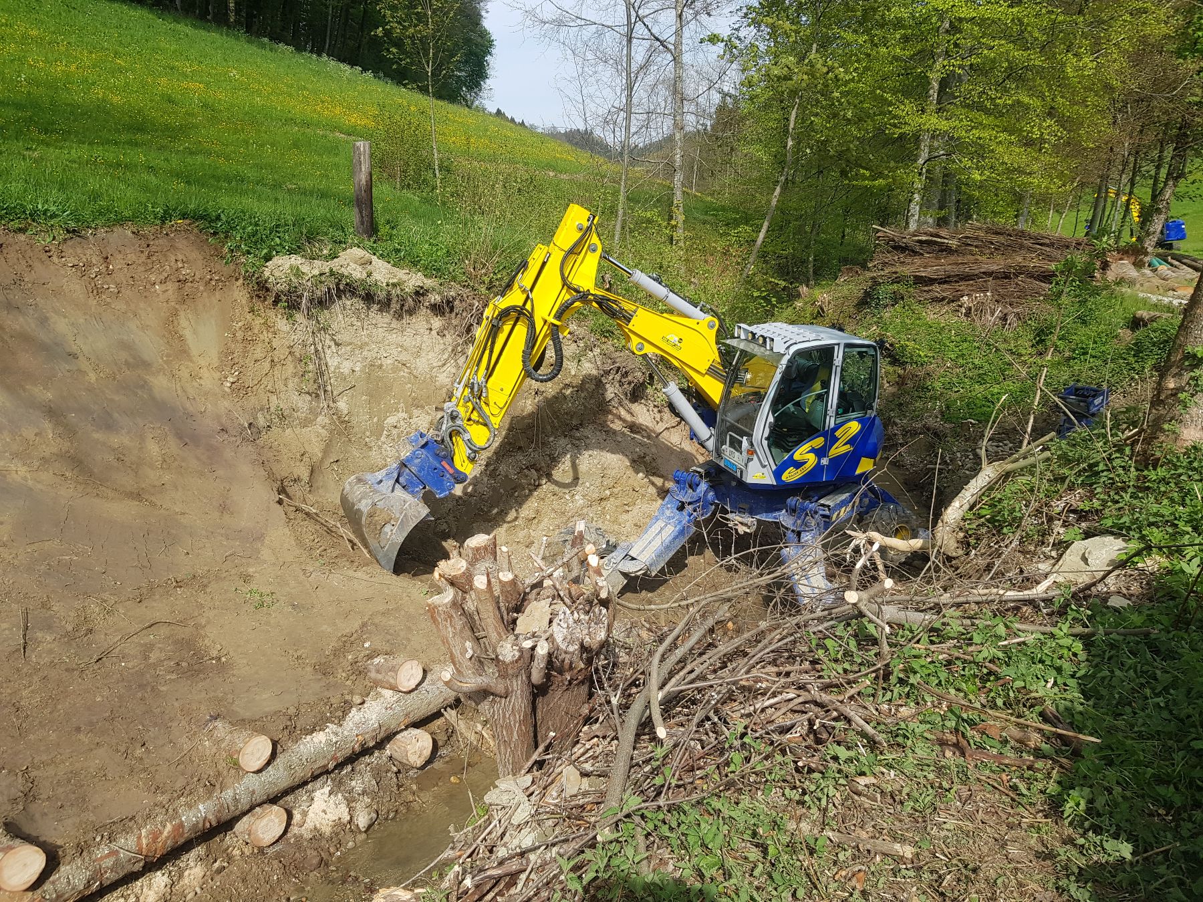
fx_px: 904
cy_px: 451
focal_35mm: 26
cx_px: 602
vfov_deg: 53.1
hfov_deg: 67.3
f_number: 1.7
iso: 40
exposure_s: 1/1464
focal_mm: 4.2
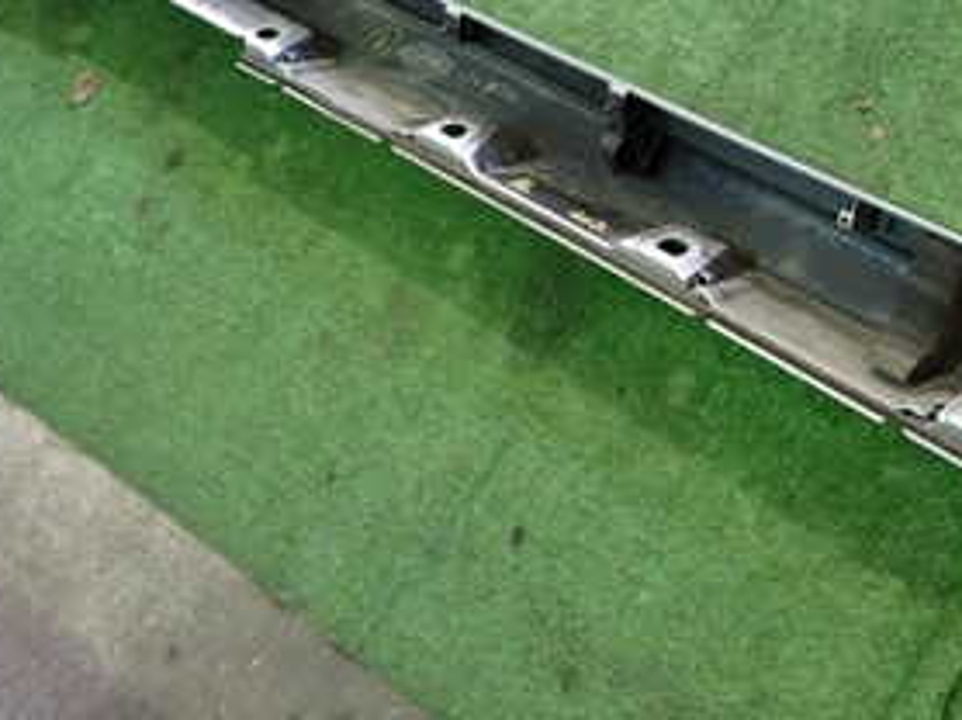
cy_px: 197
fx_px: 1499
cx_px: 709
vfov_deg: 26.7
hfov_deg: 34.9
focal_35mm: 54
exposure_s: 1/30
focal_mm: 4.5
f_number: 2
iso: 640
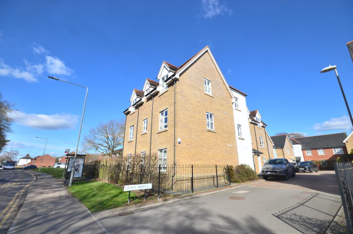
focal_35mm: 15
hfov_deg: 100.5
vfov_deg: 77.1
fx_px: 147
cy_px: 117
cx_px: 176
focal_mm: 10
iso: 200
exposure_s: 1/250
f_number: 10
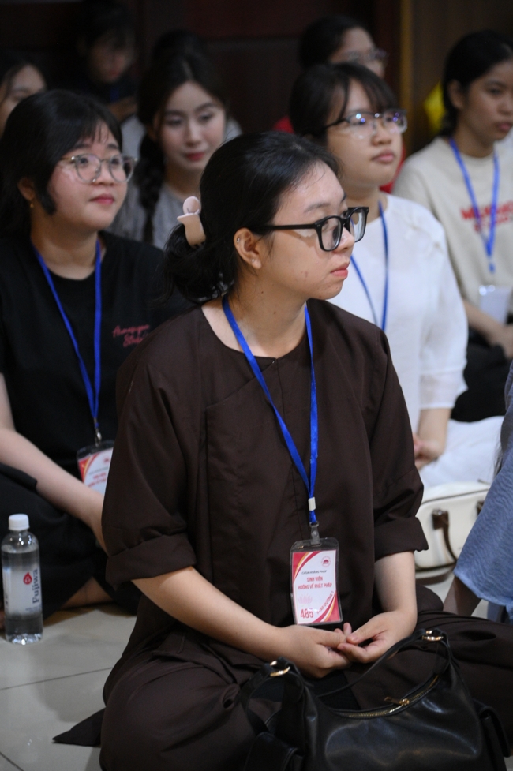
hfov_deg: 13.0
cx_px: 256
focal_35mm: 105
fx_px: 2247
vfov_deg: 19.5
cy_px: 386
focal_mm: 105
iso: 6400
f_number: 4
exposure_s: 1/100
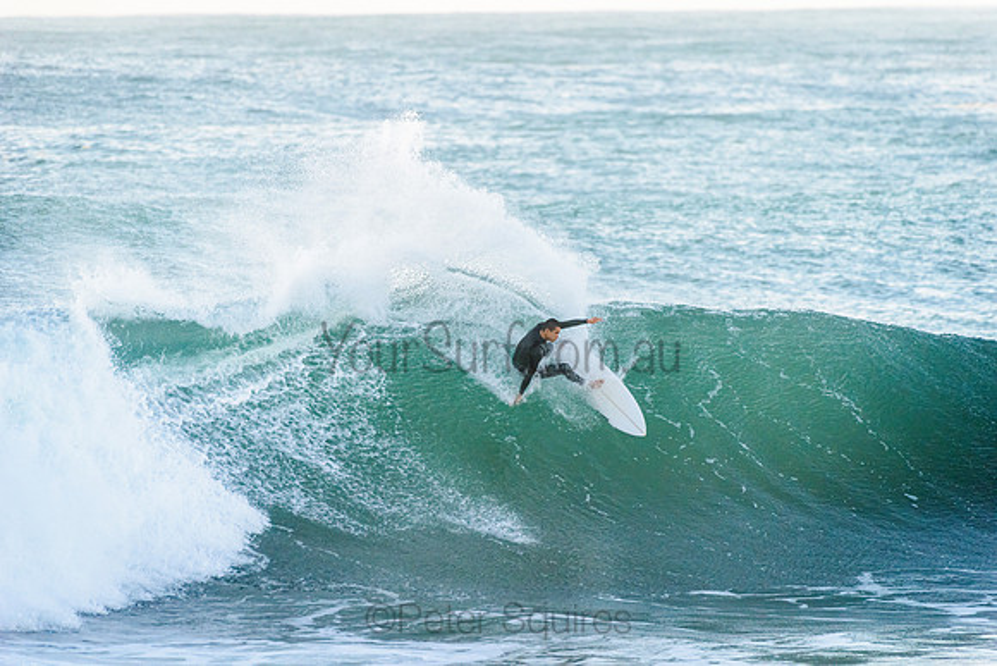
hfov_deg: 4.1
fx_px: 13852
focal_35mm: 500
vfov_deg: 2.8
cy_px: 333
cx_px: 498
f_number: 5.6
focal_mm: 500
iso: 560
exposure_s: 1/1600
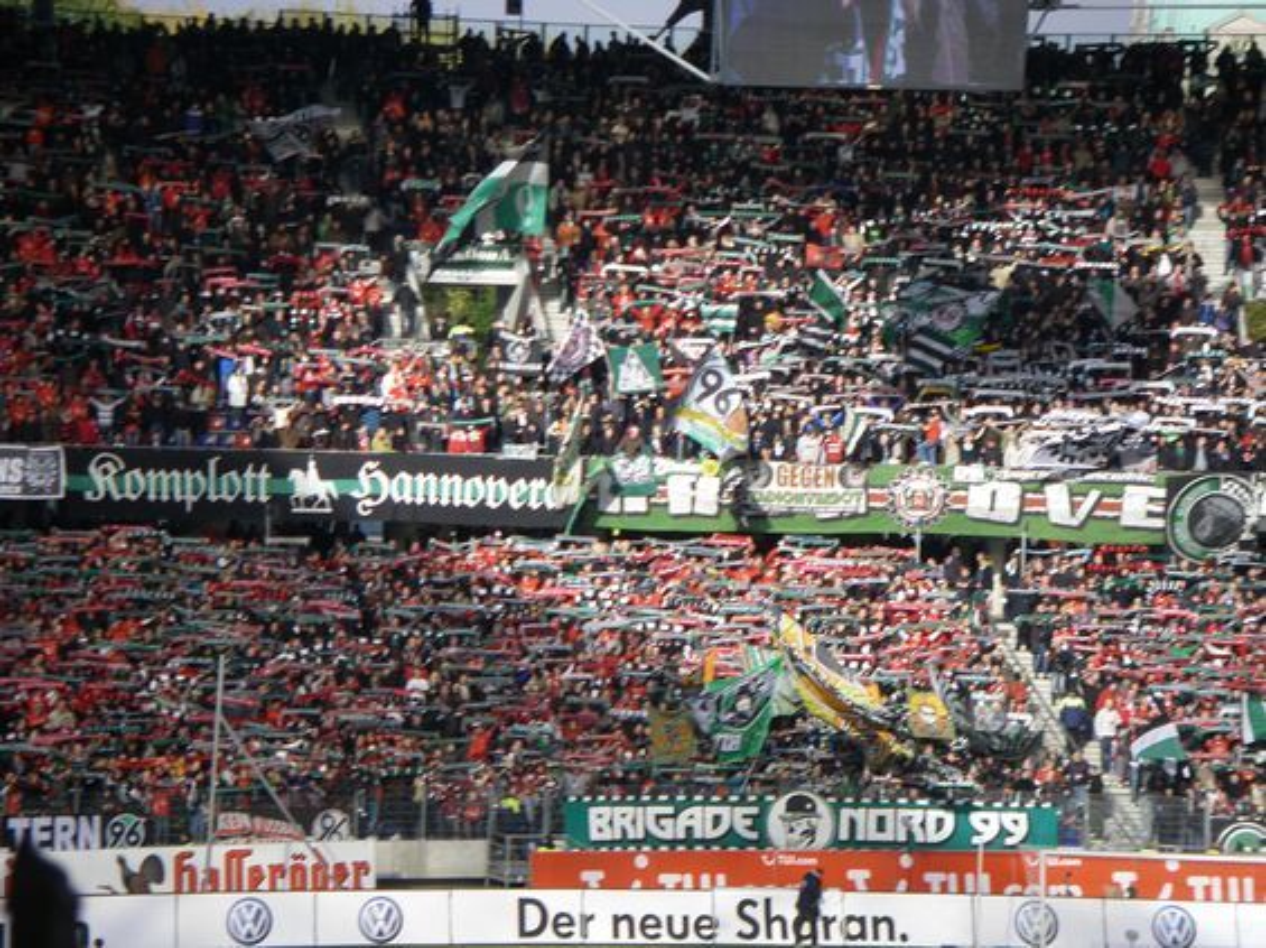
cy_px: 474
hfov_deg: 10.0
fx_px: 7200
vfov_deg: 7.5
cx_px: 633
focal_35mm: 197
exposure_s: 1/160
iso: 64
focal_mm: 32.5
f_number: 4.6
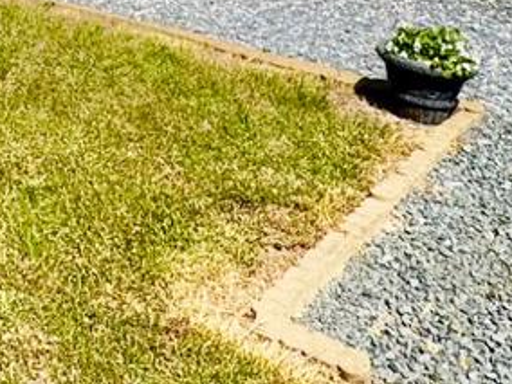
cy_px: -254
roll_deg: -2.9
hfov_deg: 25.1
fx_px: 1050
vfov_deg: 17.7
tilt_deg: -3.9
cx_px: -78
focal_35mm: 71
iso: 40
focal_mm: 2.22
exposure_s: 1/3906
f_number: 2.2
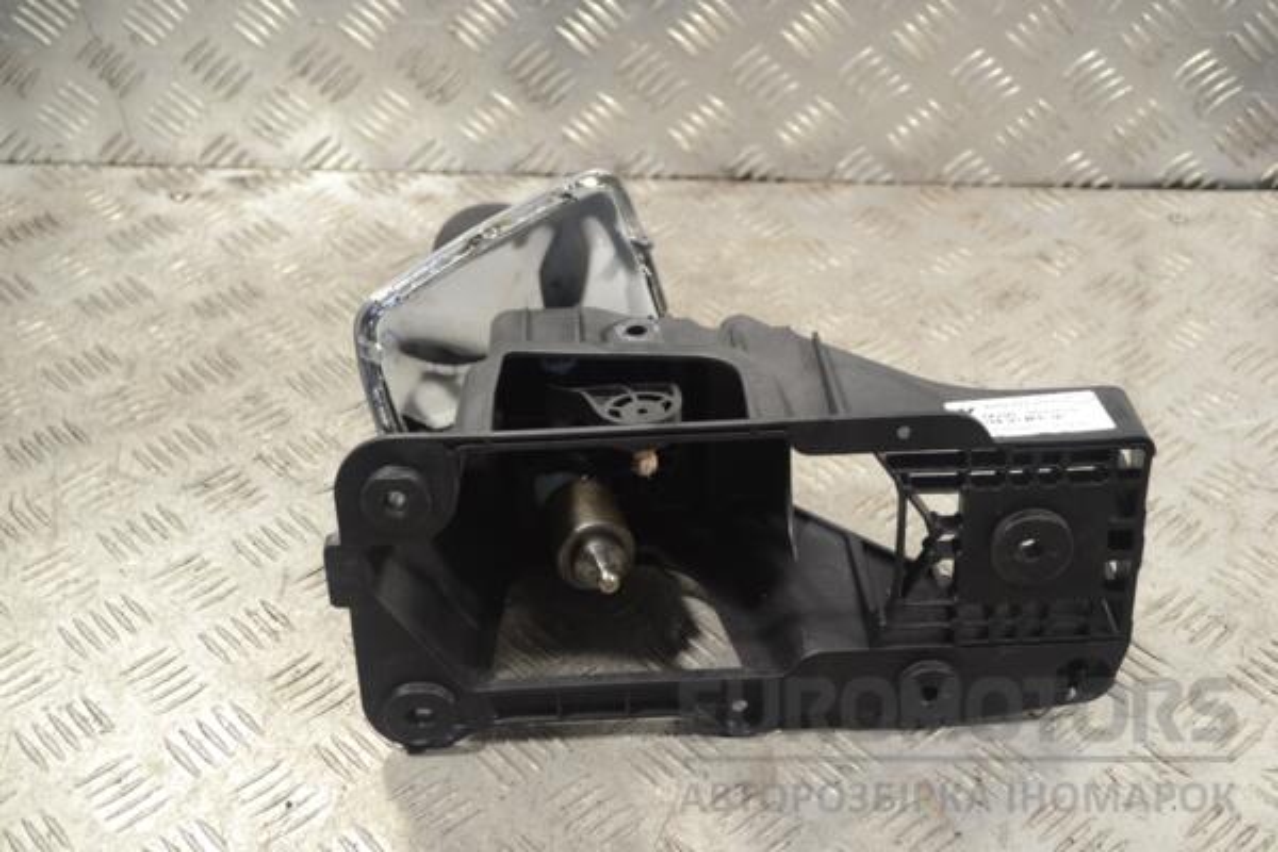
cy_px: 426
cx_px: 639
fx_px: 1917
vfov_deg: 25.1
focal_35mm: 54
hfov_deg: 36.9
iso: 250
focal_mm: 36
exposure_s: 1/30
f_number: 5
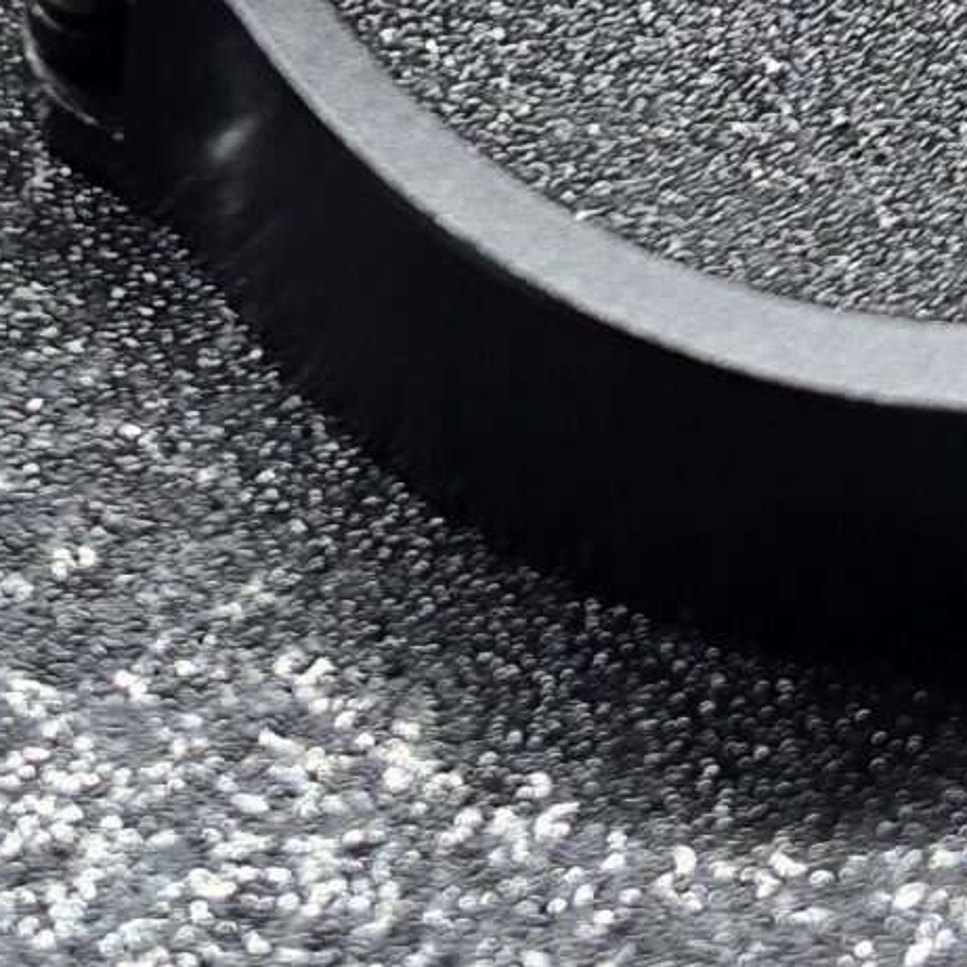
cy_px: -944
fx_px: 3571
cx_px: 107
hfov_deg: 15.3
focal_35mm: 113
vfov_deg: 13.3
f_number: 1.7
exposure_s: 1/120
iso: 100
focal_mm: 6.3
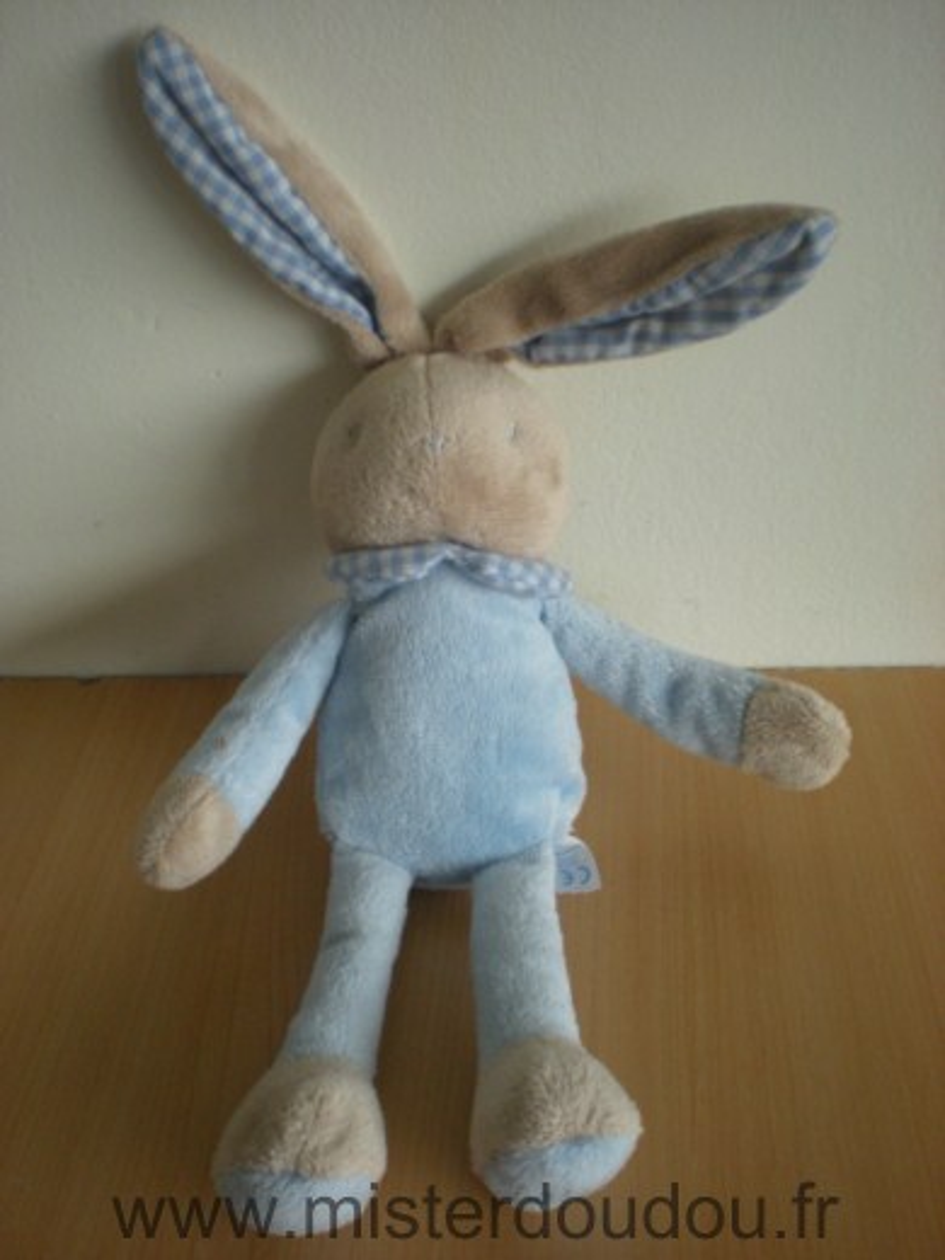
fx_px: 1383
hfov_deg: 37.7
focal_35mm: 38
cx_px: 472
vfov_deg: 49.0
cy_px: 630
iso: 200
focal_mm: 6.3
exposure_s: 1/57.1
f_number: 3.1
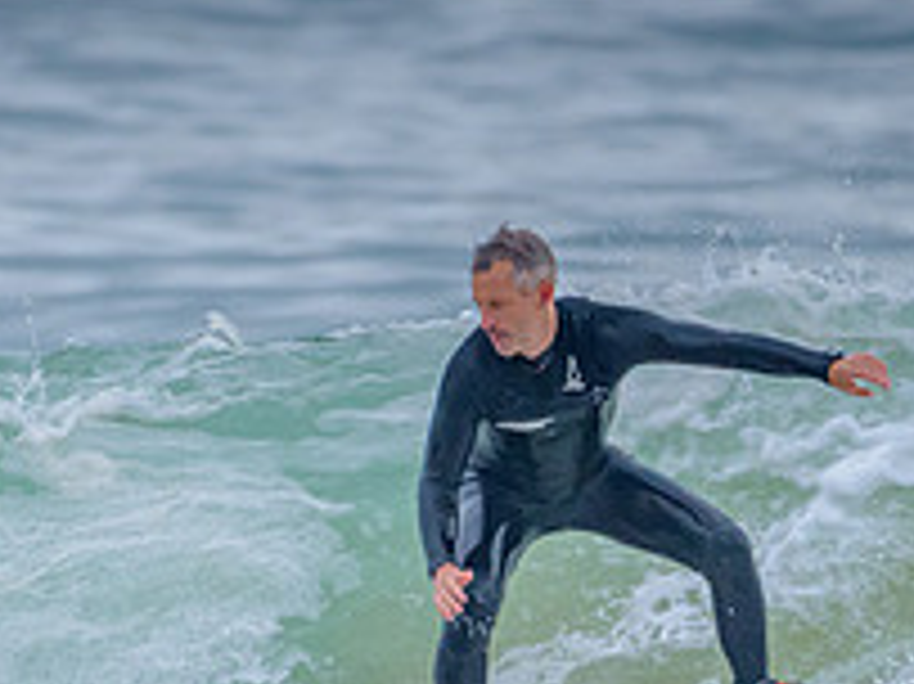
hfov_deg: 1.2
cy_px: 755
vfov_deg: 0.9
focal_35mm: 1683
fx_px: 44412
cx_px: 421
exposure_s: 1/2000
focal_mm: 500
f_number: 5.6
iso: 1250
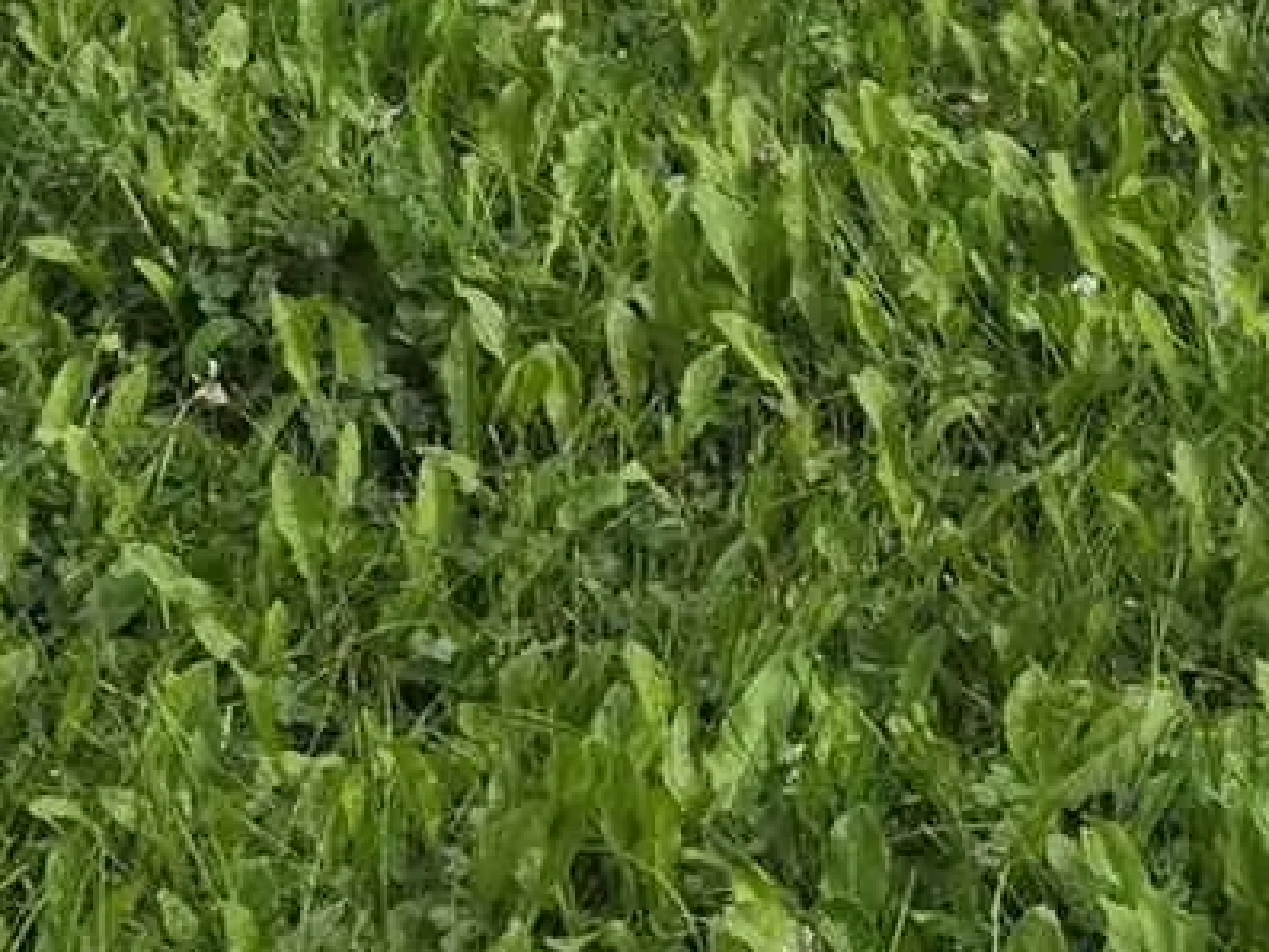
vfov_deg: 7.0
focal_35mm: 178
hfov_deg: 11.0
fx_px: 6527
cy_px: -2412
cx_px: 1243
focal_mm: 6.5
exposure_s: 1/2463
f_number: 1.4
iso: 64
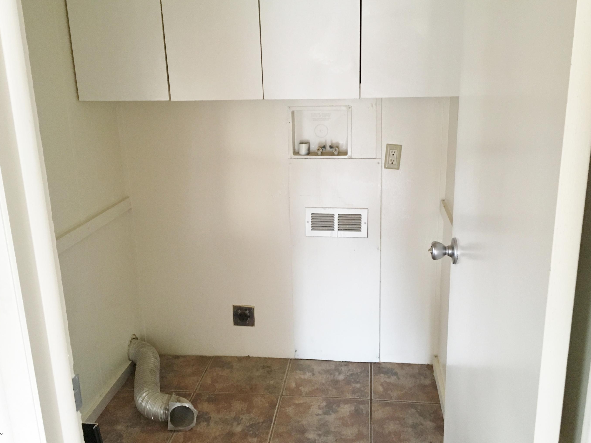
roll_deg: +0.3
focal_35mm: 32
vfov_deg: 44.1
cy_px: 205
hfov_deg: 56.8
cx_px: 309
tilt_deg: -14.9
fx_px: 546
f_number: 2.2
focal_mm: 4.15
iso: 125
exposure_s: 1/30
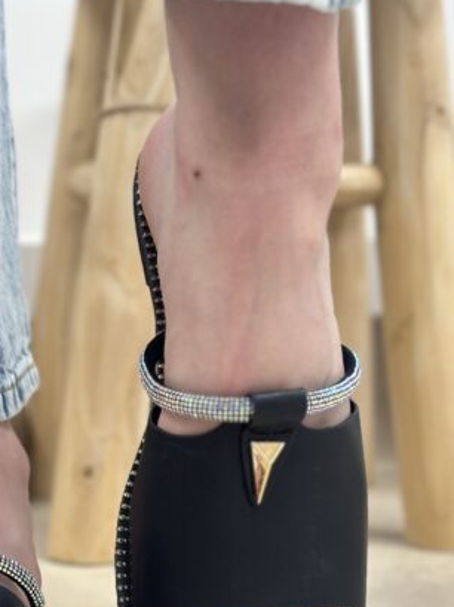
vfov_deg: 20.7
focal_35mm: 94
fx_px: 1646
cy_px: 482
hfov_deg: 15.6
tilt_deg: -9.8
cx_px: 92
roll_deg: +1.6
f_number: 1.78
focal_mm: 6.86
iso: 160
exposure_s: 1/50
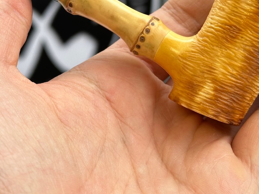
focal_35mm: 97
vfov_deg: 15.1
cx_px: 126
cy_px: 20
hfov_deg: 20.2
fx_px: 726
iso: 50
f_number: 1.78
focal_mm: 6.86
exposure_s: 1/125
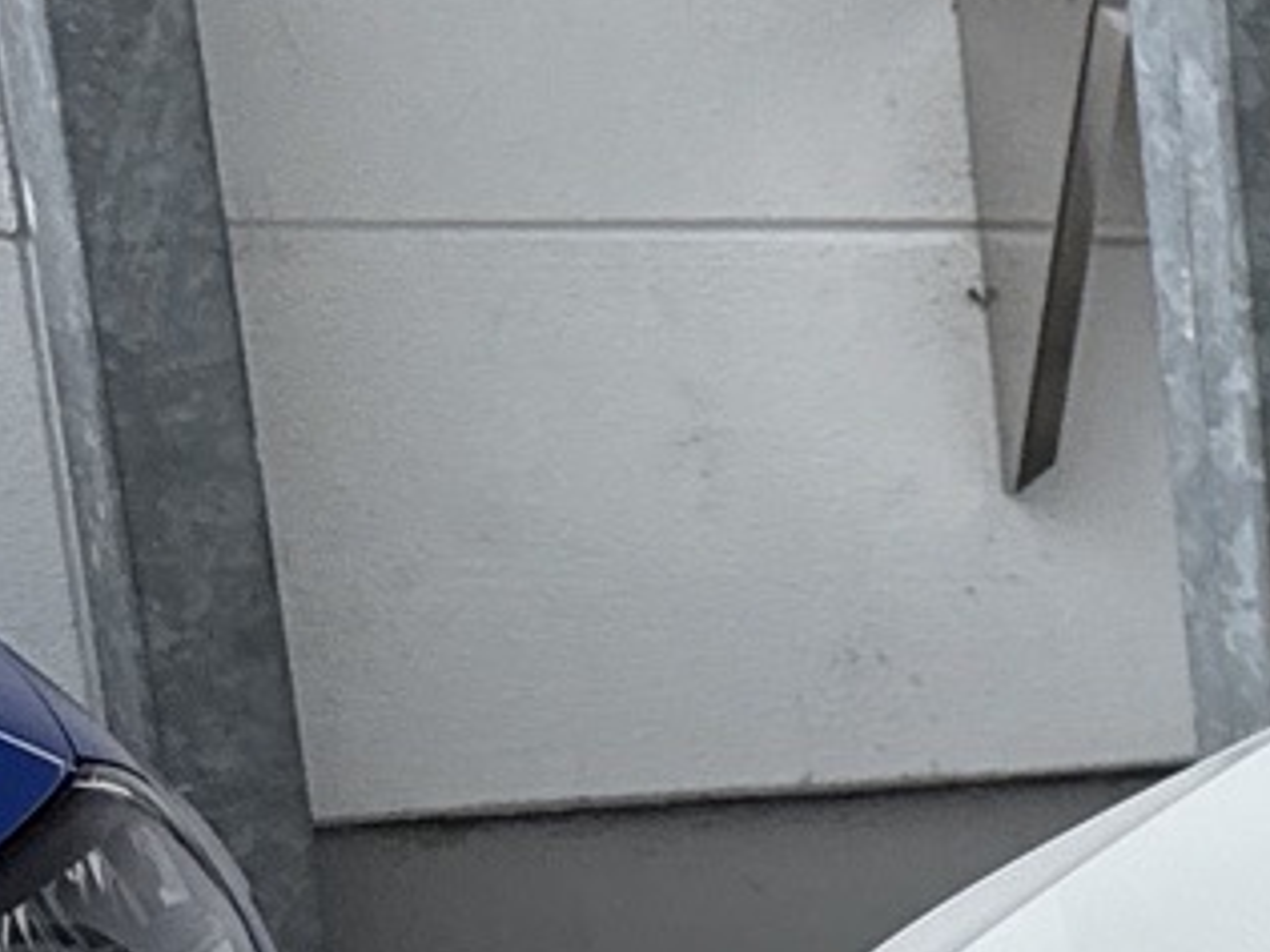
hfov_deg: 10.5
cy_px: 1832
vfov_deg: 9.6
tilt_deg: -16.5
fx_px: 5356
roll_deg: -1.4
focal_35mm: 146
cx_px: 3525
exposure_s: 1/2703
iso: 80
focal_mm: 6.76
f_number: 1.78
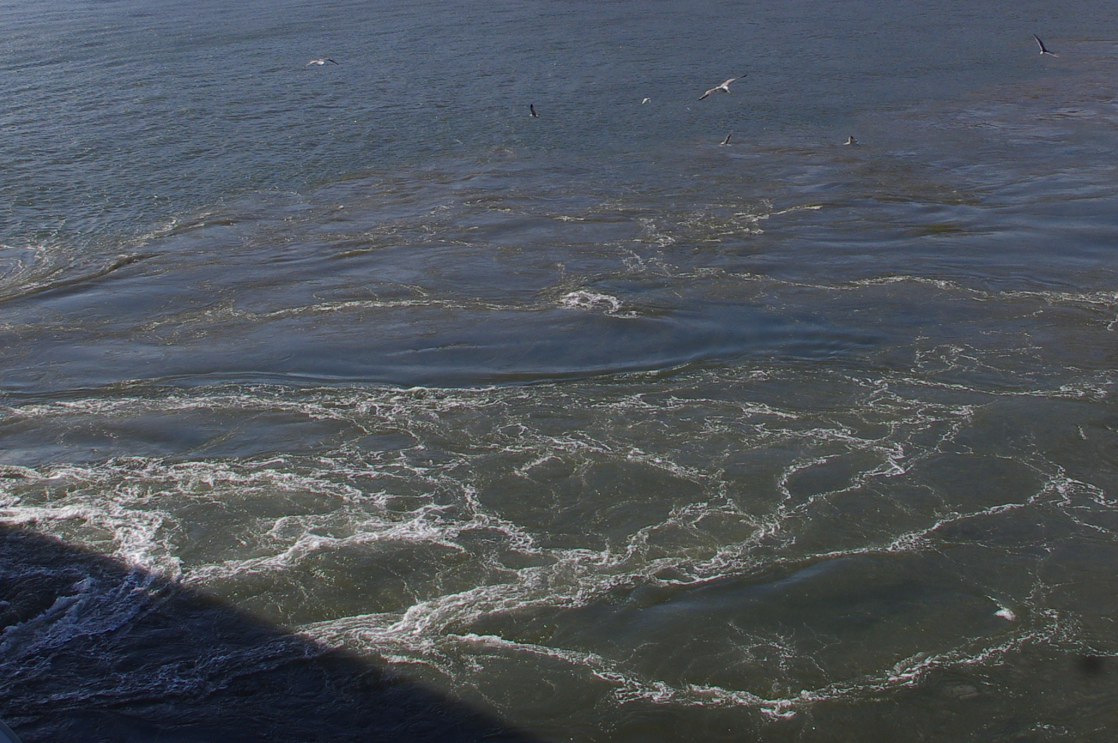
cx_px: 634
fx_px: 1923
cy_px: 71
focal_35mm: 62
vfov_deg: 21.4
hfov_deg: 32.4
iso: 200
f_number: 8
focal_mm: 18
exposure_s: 1/640
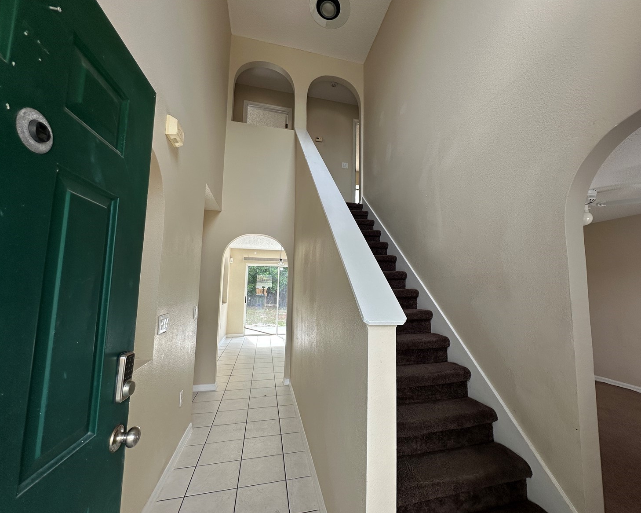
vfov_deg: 84.0
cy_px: 258
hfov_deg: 96.7
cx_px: 341
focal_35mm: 15
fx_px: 285
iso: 40
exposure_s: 1/116
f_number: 2.2
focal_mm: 2.22
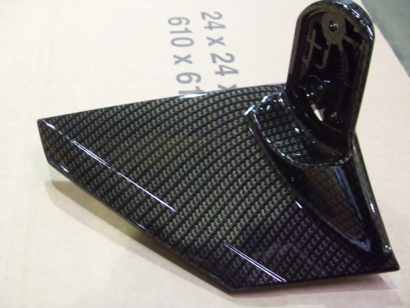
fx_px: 415
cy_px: 154
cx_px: 205
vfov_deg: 40.7
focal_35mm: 35
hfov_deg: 52.6
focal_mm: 6.3
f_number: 2.8
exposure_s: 1/10
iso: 200
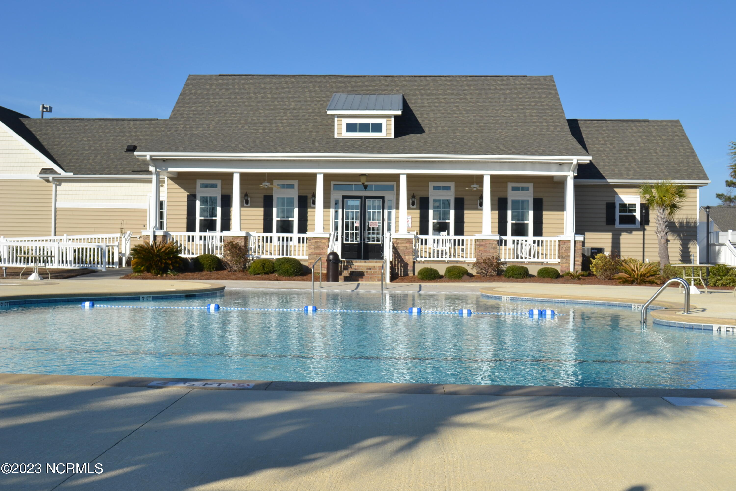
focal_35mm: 42
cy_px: 246
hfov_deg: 46.4
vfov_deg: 31.9
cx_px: 368
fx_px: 859
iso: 100
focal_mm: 28
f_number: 8
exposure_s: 1/250
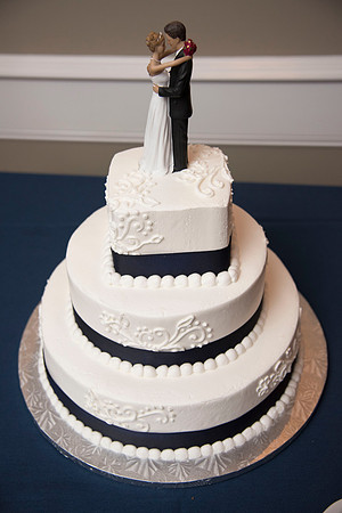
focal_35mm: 38
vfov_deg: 50.7
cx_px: 171
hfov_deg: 35.1
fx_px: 541
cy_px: 256
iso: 2000
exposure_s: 1/125
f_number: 4
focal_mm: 38
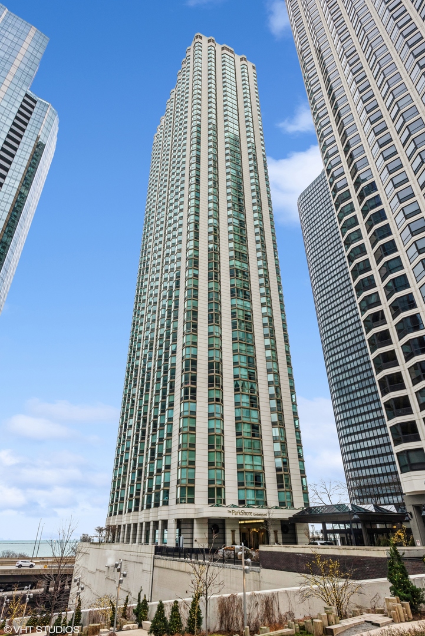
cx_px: 212
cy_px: 318
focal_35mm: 20
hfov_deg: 62.0
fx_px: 354
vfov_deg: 84.0
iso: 500
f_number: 8
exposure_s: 1/640
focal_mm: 20
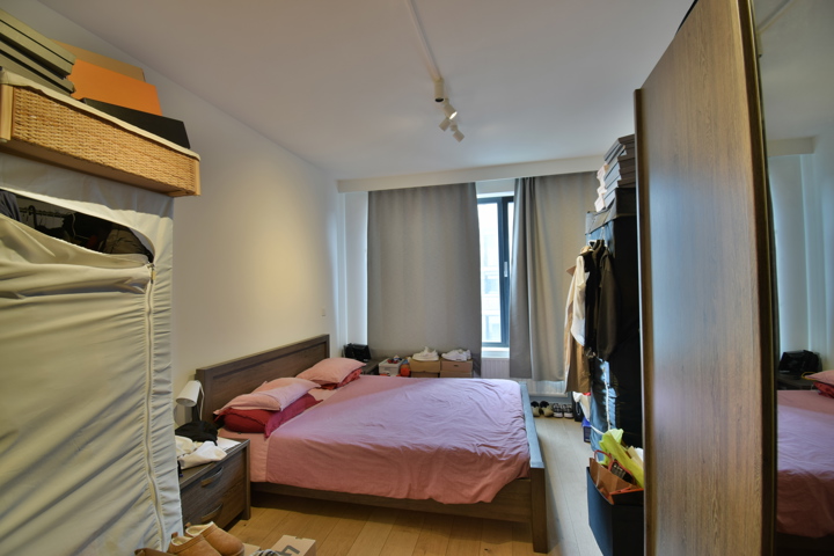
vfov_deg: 77.3
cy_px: 278
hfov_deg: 100.4
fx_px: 347
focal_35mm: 15
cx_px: 417
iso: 100
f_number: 4.5
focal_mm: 10
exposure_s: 1/3
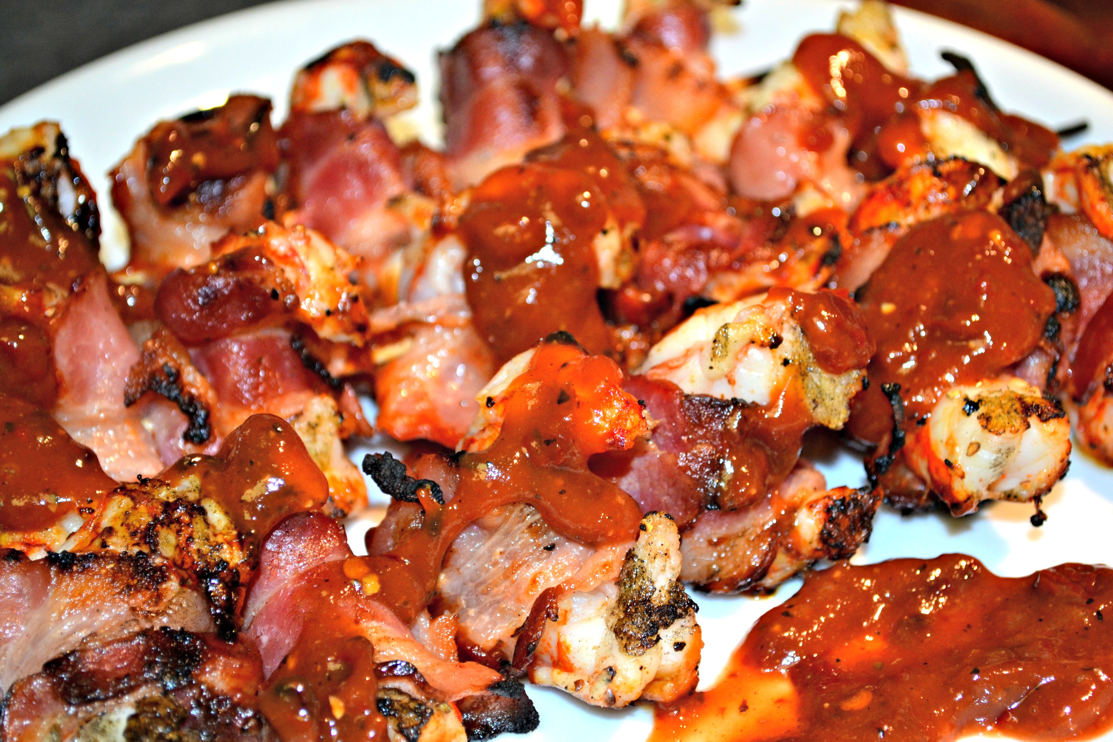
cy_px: 371
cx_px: 556
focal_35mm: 72
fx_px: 2226
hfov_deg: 28.1
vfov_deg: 18.9
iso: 800
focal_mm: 48
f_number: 5.3
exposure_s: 1/60
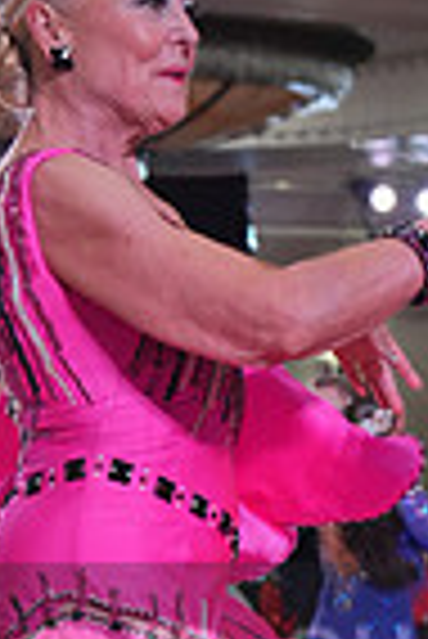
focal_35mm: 176
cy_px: 716
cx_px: 561
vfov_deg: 11.5
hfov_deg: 7.7
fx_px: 3131
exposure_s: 1/500
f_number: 4
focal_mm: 43
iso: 1600
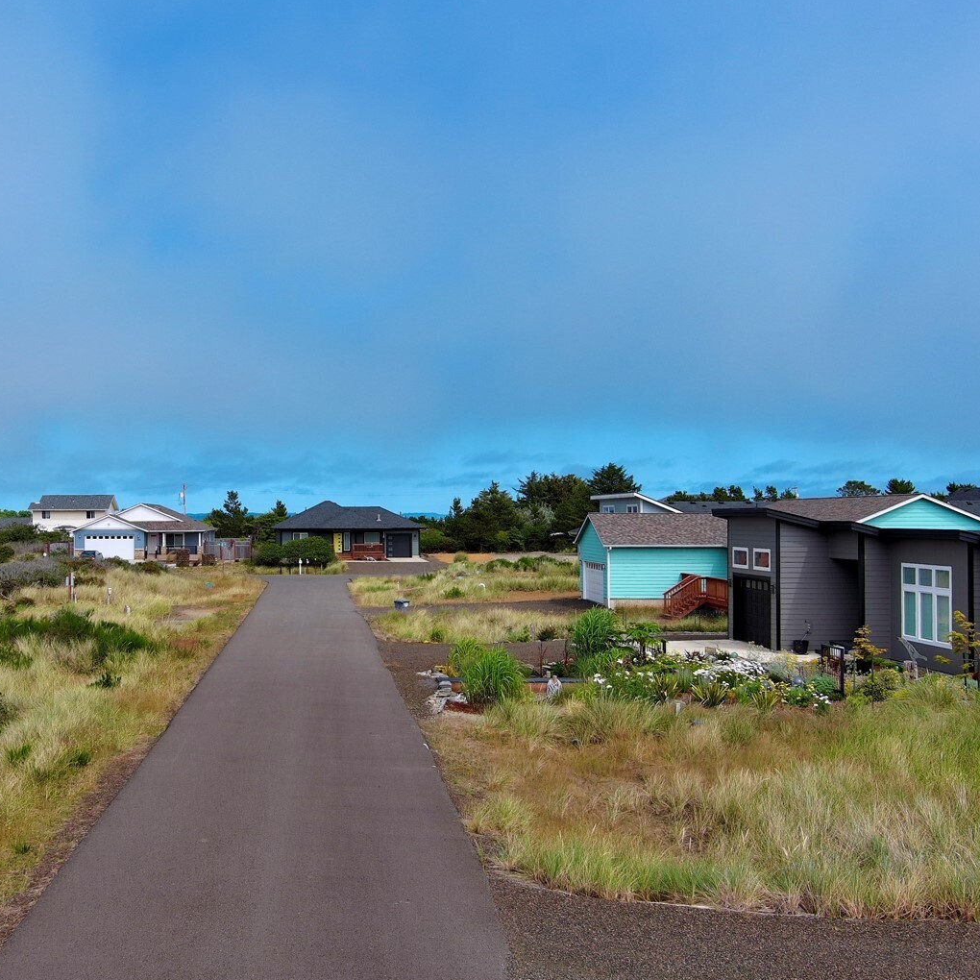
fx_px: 1313
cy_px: 508
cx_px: 295
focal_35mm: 41
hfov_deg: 40.2
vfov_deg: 40.9
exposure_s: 1/1767
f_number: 2.8
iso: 101
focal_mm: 10.57
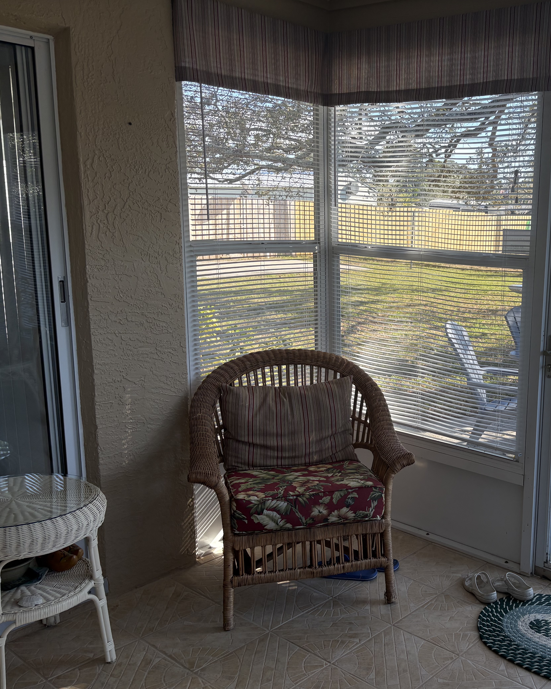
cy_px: 356
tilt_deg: -10.8
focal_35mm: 35
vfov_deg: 51.5
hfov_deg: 39.9
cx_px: 469
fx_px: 714
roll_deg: -1.2
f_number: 1.6
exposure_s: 1/548
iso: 50
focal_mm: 5.96
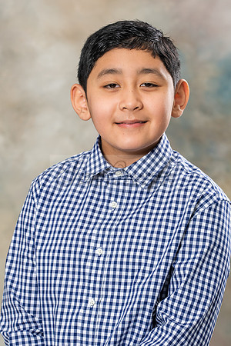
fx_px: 2238
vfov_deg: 8.9
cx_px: 128
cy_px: 199
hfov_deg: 5.9
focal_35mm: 233
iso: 100
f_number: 5
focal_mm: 130
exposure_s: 1/125
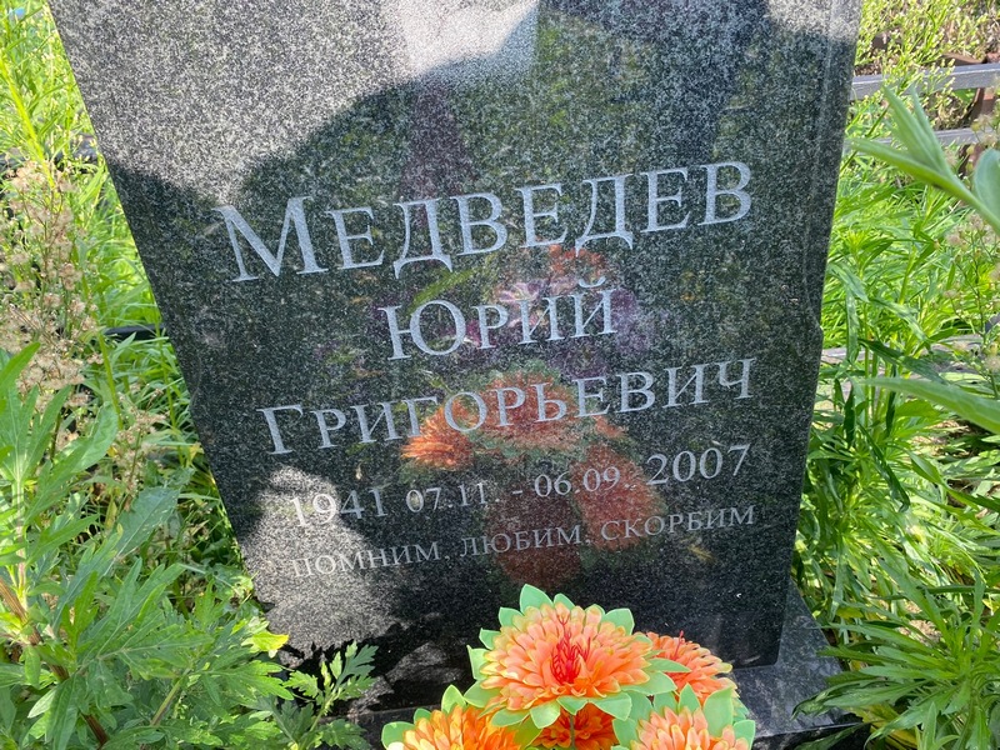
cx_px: 500
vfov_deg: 53.1
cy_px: 375
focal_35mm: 26
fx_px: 751
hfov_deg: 67.3
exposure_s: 1/248
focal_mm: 4.25
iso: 32
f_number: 1.8
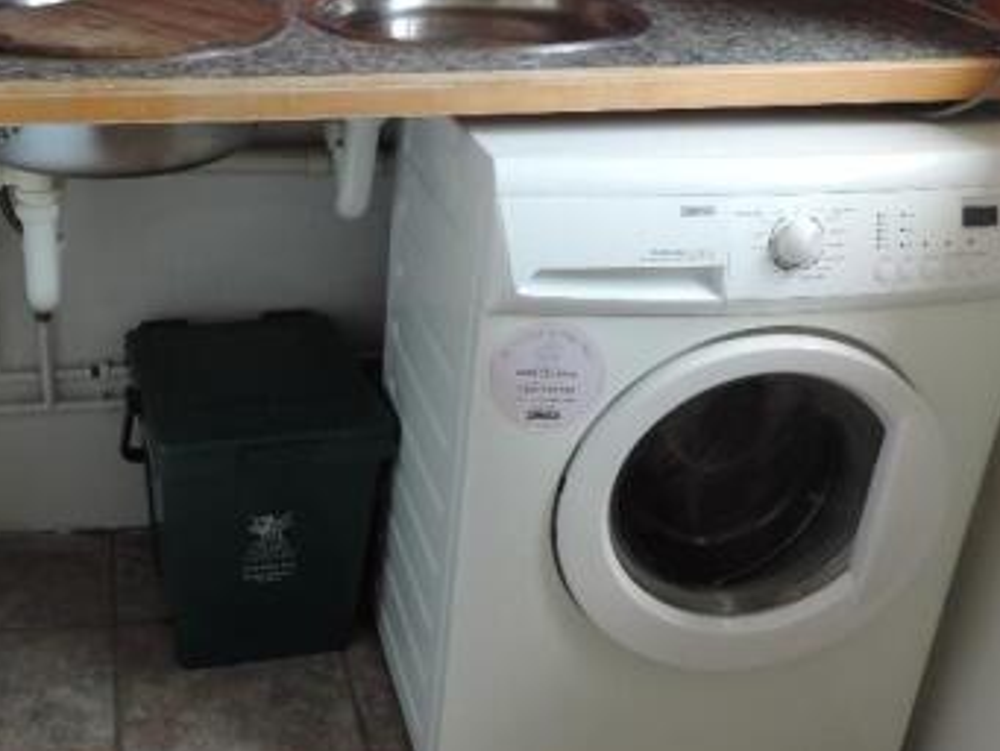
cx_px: 221
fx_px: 1185
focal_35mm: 41
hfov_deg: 43.9
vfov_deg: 35.1
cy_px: 400
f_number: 3
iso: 160
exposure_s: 1/30
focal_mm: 4.3
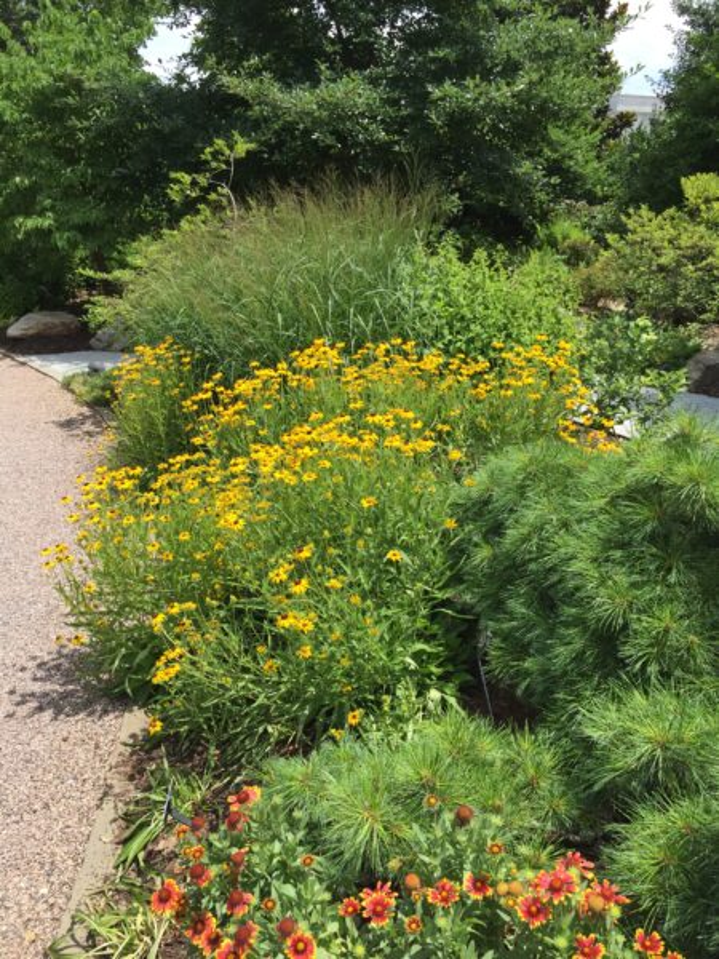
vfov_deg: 61.7
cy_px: 480
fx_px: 803
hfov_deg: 48.2
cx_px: 360
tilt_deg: -18.5
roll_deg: -0.1
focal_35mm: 29
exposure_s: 1/1099
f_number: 2.2
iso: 32
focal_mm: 4.15
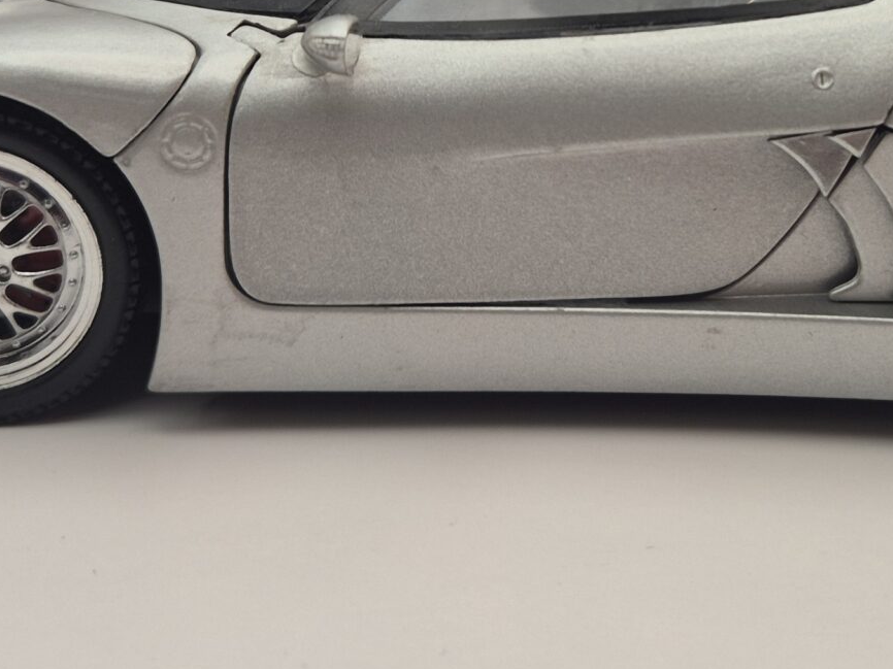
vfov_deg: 20.8
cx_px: 622
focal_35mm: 68
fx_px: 1754
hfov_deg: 28.3
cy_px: -28
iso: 25
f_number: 1.8
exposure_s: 1/159
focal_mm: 5.4
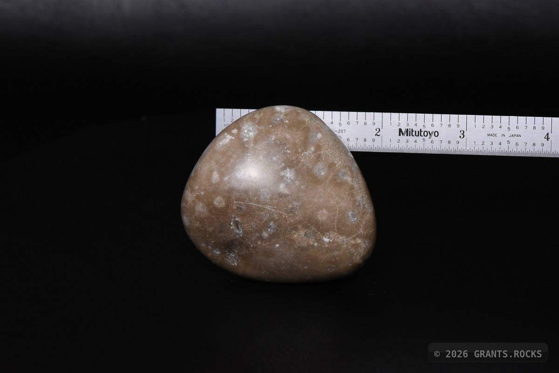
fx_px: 1631
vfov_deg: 13.1
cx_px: 280
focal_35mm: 105
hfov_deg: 19.4
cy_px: 186
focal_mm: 105
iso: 5000
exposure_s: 1/60
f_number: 14
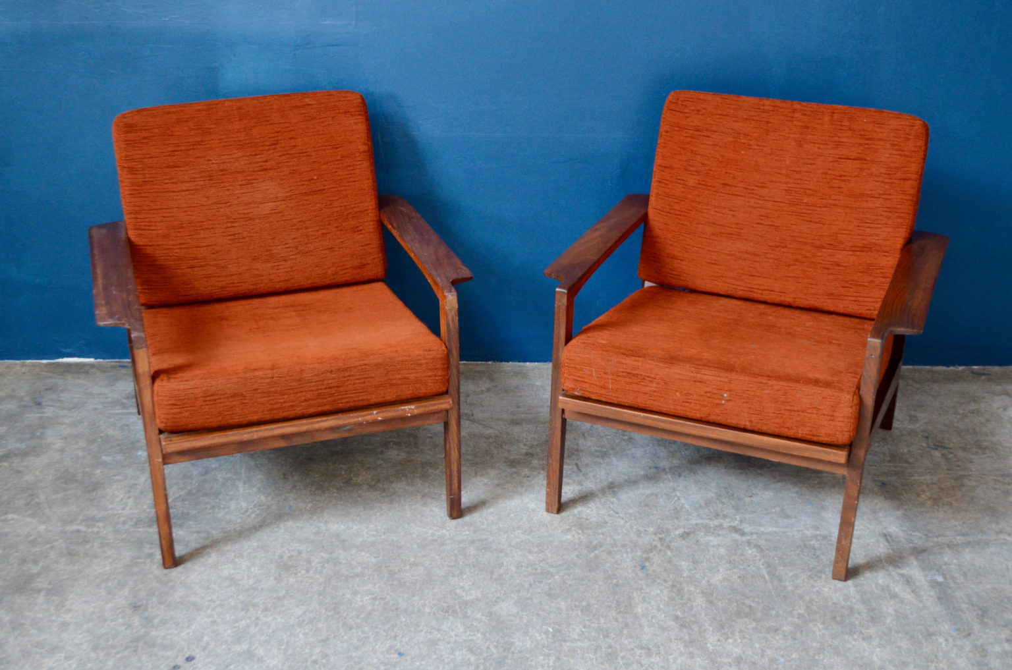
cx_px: 506
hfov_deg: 49.6
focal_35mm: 39
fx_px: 1094
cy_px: 335
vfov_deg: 34.1
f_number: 4.2
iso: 1250
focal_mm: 26
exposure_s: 1/13
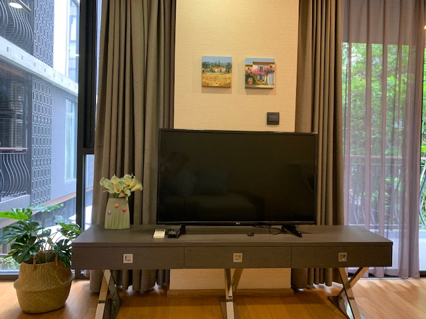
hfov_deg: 67.3
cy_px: 160
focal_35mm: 26
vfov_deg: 53.1
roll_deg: -1.5
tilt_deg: -1.0
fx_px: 320
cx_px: 213
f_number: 1.8
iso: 250
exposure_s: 1/60
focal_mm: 4.25
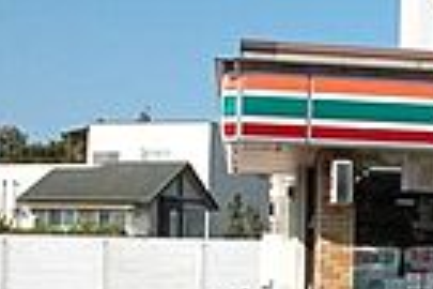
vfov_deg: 10.6
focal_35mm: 129
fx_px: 1551
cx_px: 568
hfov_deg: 15.1
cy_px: 206
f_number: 6.3
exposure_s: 1/406
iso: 100
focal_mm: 7.1
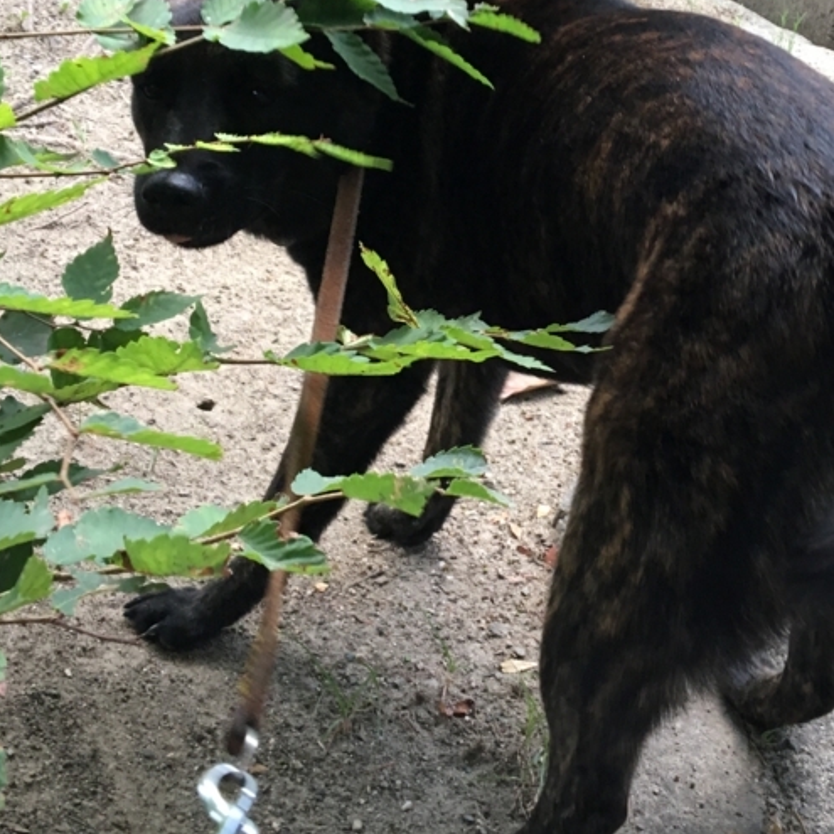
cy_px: 258
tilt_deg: -27.0
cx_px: 537
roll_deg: -7.8
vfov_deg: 31.9
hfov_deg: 32.0
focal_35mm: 53
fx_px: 1445
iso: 100
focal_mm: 4.15
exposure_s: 1/30
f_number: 2.2
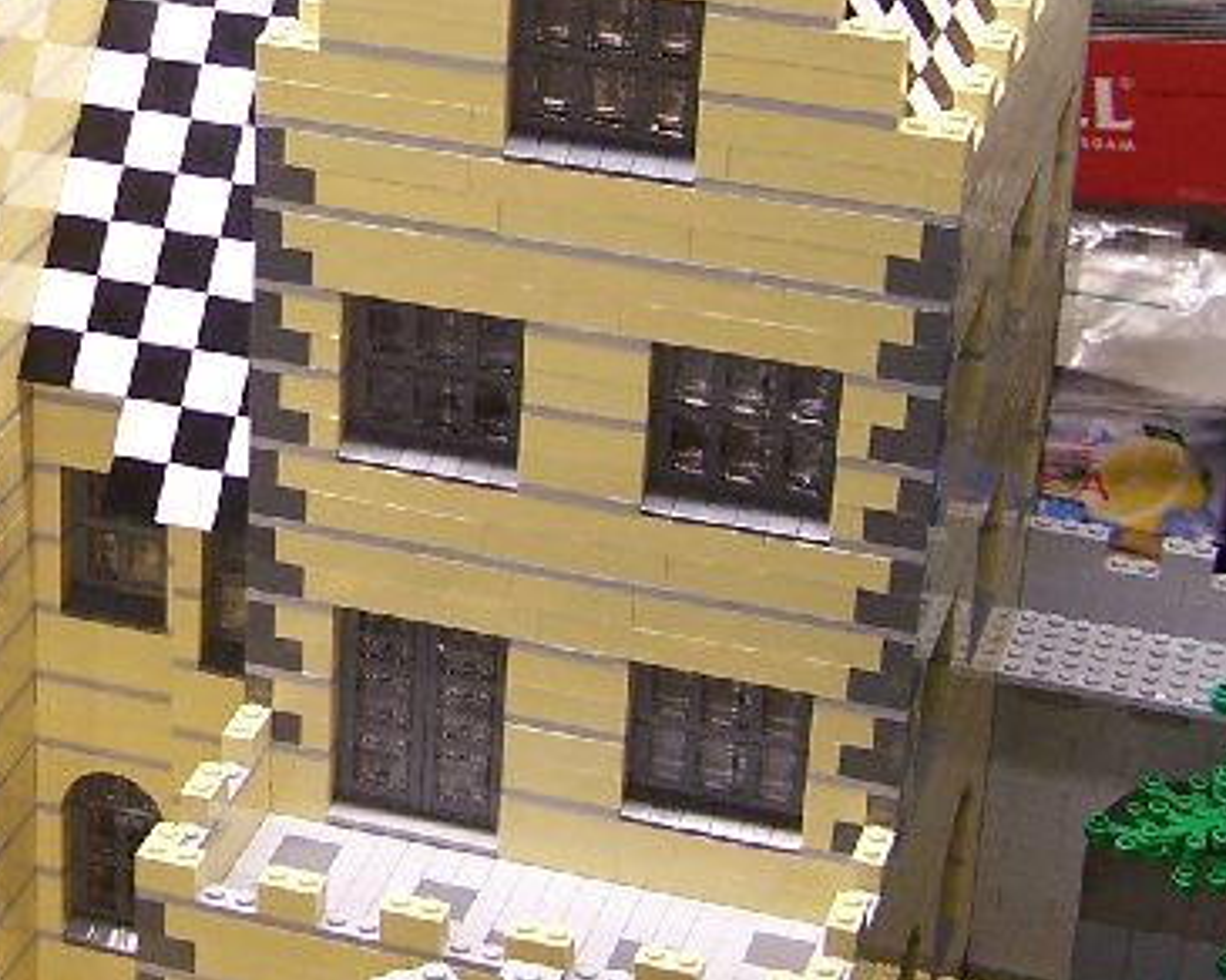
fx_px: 3774
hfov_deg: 18.0
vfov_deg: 14.7
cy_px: 205
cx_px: 7
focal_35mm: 104
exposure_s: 1/6
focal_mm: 6.3
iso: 80
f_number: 2.8
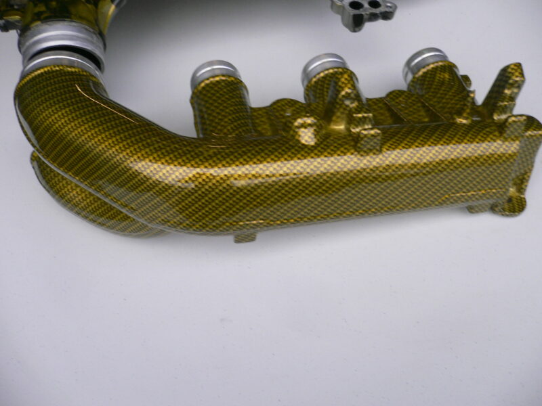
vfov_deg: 40.7
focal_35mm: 35
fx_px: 548
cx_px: 271
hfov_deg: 52.6
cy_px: 203
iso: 100
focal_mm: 5.8
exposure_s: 1/60
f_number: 2.8
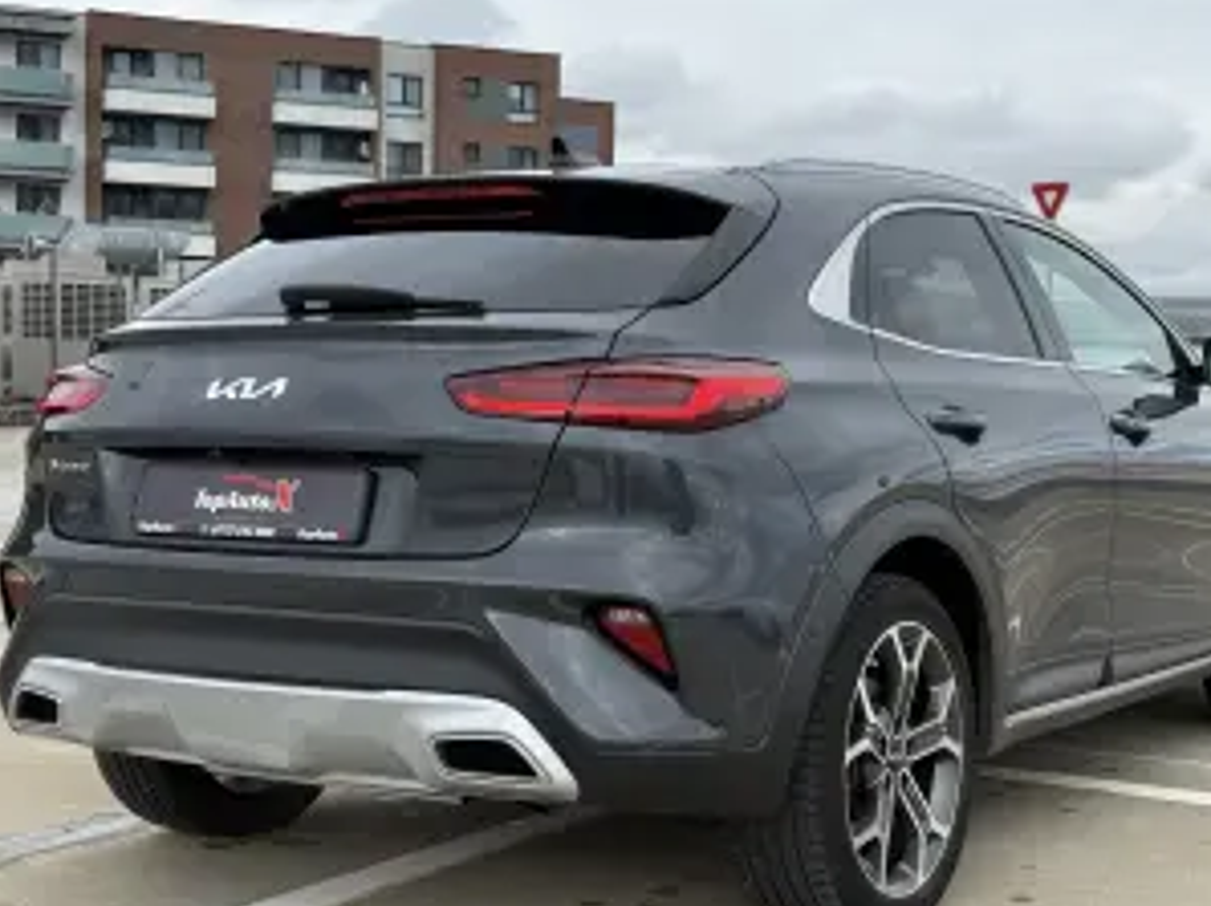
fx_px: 2027
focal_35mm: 58
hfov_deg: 33.2
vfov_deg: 25.2
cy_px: 439
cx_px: 679
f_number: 1.78
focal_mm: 6.76
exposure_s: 1/2494
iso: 64
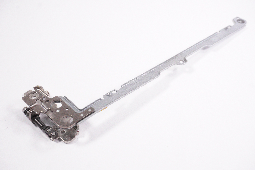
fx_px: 350
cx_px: 128
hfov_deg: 40.0
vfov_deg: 27.2
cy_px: 85
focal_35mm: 50
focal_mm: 33
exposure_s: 1/500
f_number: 9
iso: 2500
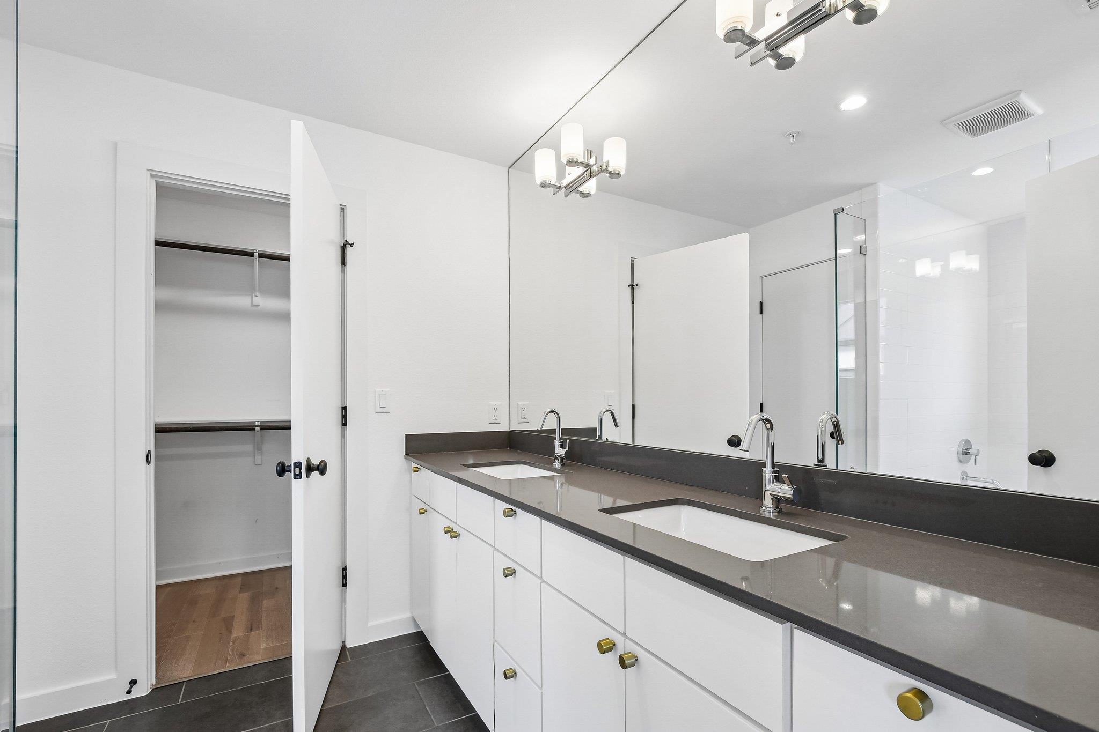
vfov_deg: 77.3
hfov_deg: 100.4
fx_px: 458
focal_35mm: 15
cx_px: 550
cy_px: 366
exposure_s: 1/30
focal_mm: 10
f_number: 8
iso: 400
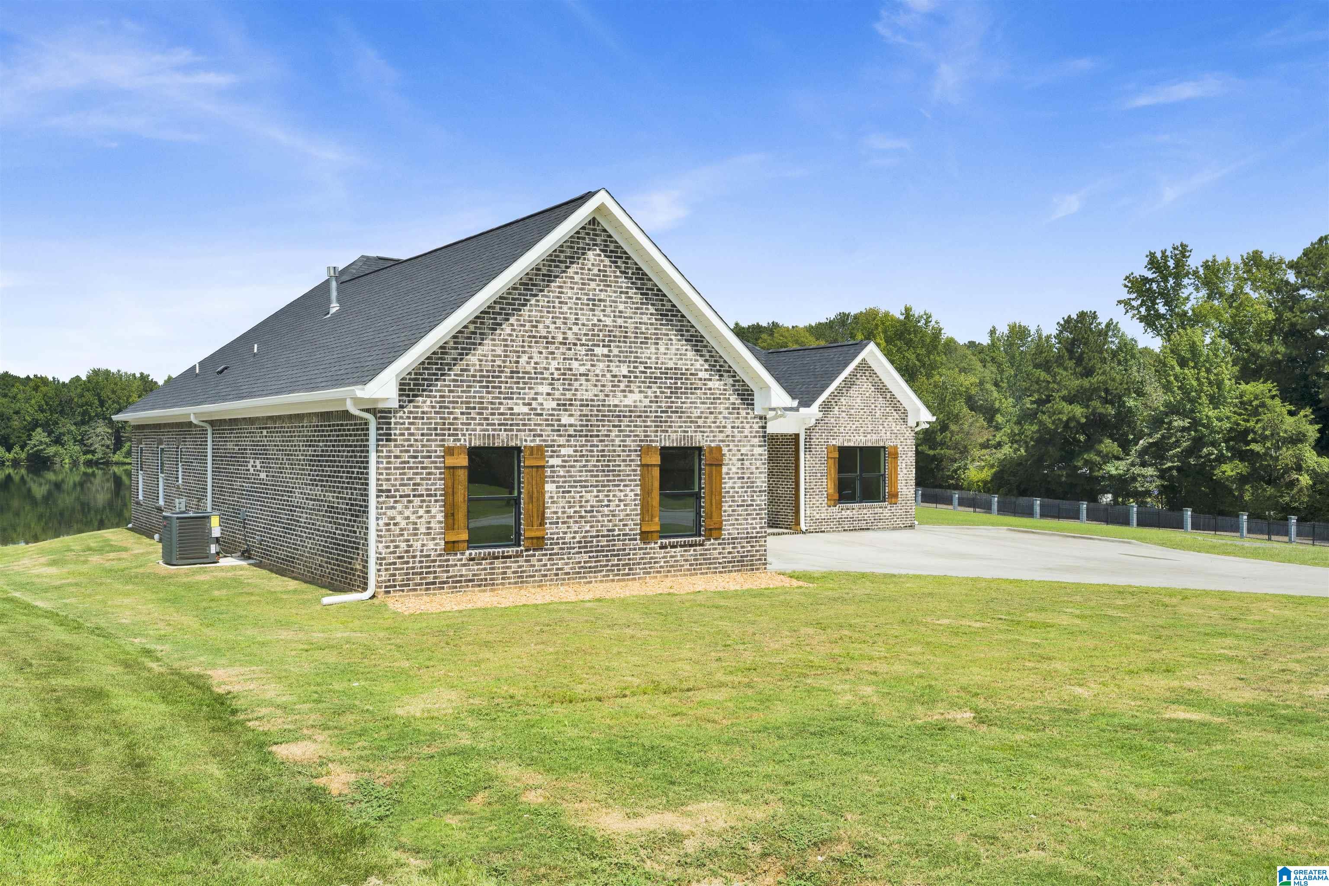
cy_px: 443
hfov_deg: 63.7
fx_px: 1070
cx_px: 664
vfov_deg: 45.0
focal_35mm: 29
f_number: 10
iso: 125
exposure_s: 1/200
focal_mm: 29
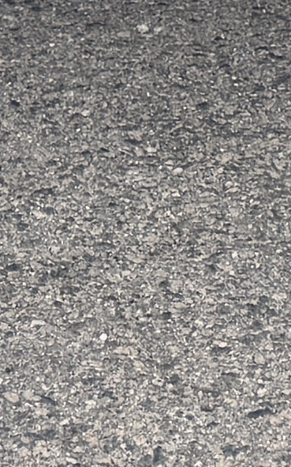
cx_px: 231
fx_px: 3124
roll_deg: -0.6
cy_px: -1189
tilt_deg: +0.5
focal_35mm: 246
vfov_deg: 7.1
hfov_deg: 5.3
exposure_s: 1/1560
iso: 80
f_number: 1.78
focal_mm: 6.76
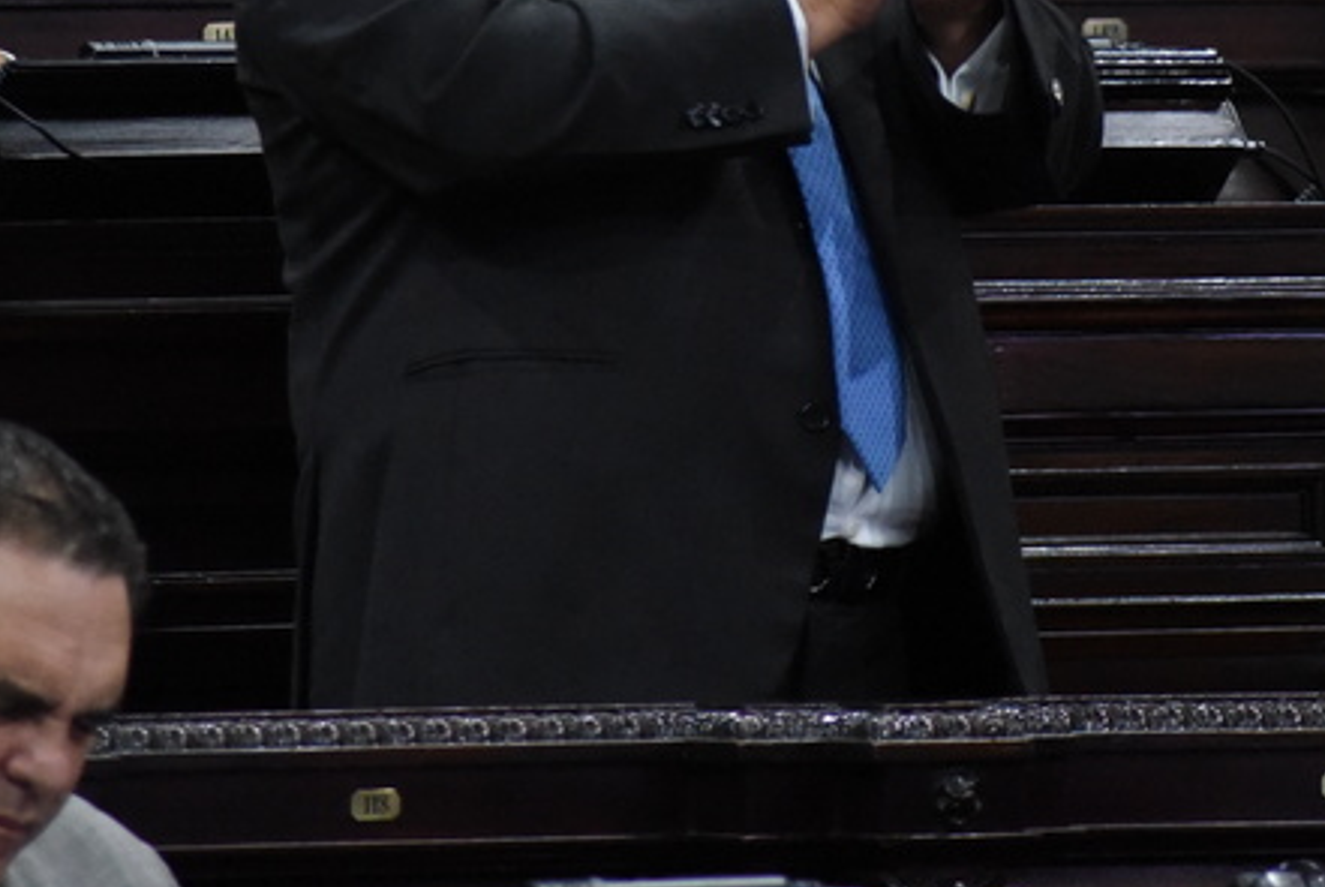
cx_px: 625
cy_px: -131
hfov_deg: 3.4
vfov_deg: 2.3
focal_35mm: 598
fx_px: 22031
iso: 6400
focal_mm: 220
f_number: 5
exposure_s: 1/200
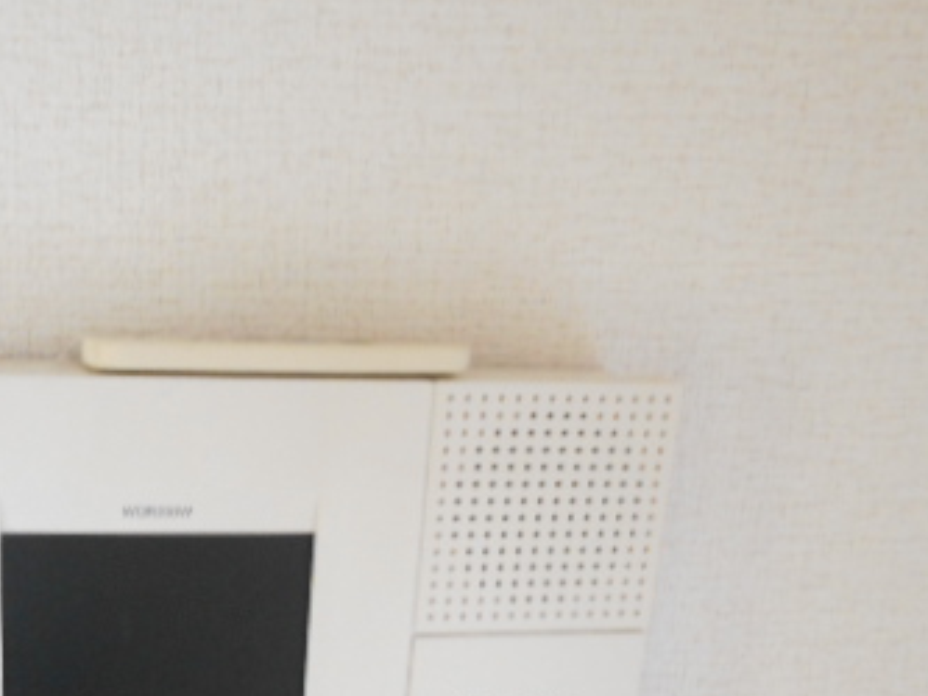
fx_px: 1341
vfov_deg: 28.1
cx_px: 229
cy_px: 621
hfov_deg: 37.2
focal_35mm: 50
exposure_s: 1/30
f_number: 3.2
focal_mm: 4.6
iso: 360
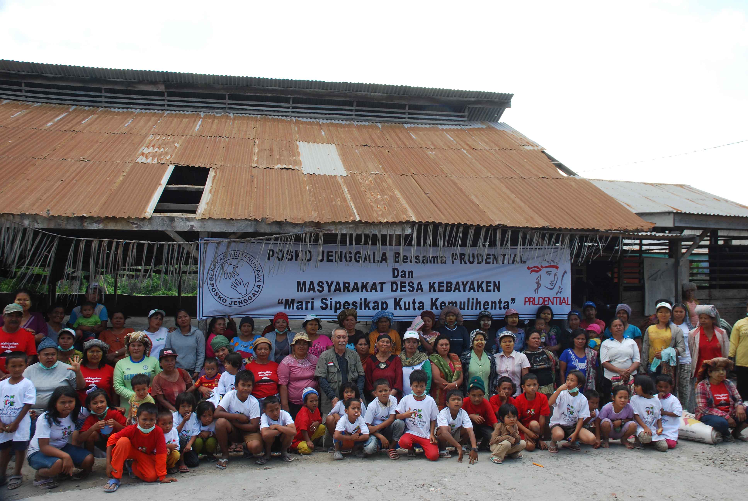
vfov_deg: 48.0
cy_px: 250
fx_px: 562
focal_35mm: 27
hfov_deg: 67.3
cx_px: 374
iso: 200
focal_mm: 18
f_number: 9
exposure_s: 1/100
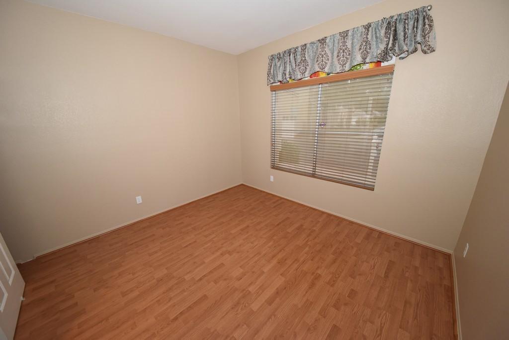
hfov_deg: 112.6
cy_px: 170
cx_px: 254
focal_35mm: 12
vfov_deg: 90.0
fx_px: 170
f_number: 5.6
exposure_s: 1/125
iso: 2000
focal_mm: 12
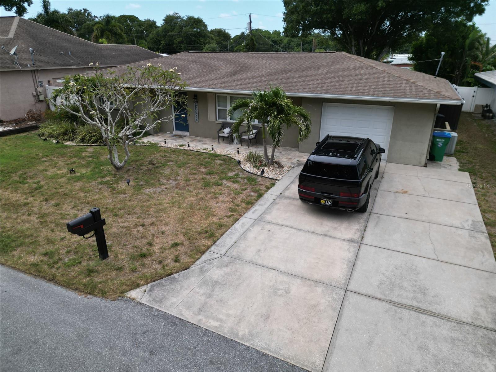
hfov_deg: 71.6
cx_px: 248
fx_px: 344
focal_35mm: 24
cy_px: 186
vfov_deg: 56.8
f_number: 1.7
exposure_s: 1/120
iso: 120
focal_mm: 6.72
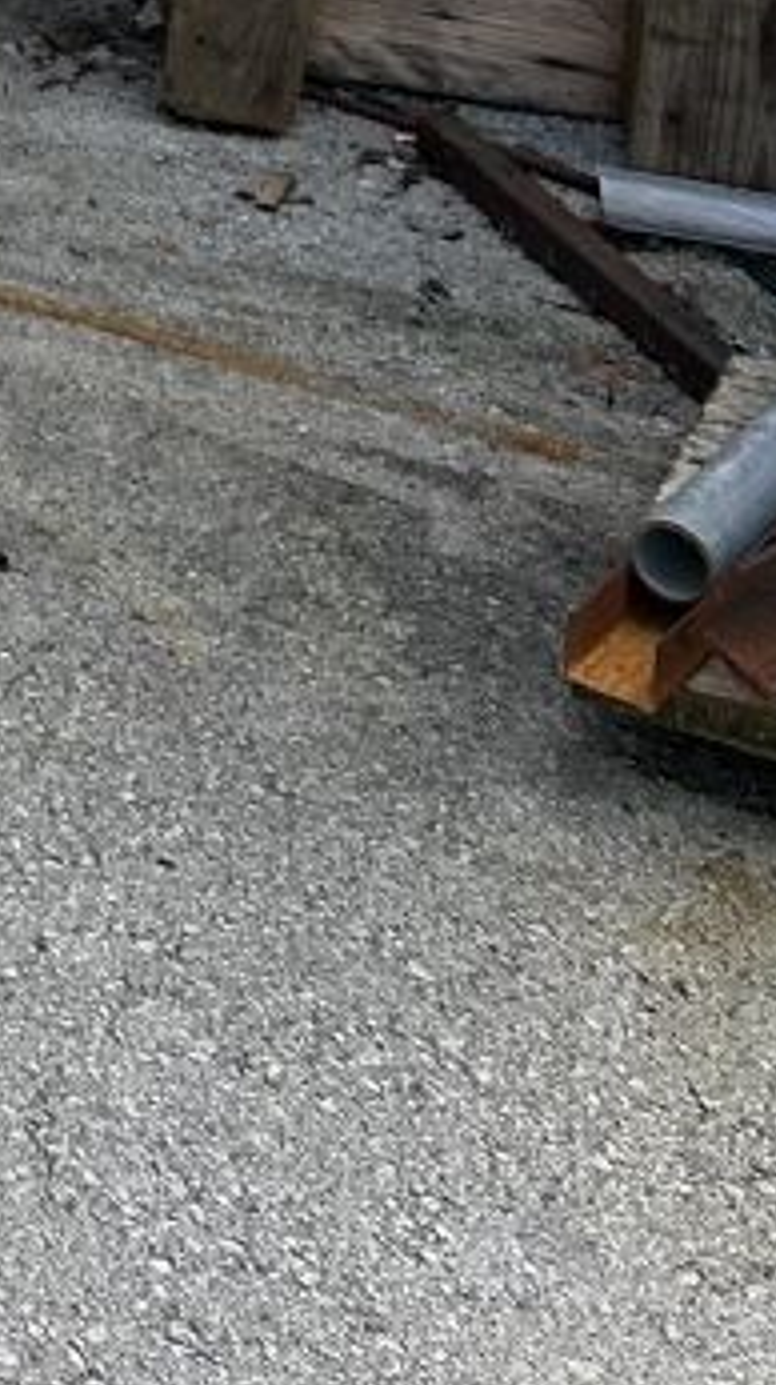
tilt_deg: -10.4
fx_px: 4327
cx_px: -1332
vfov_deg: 16.0
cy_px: -937
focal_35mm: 118
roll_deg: -0.3
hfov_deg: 8.9
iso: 50
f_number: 1.5
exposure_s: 1/982
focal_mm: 5.7
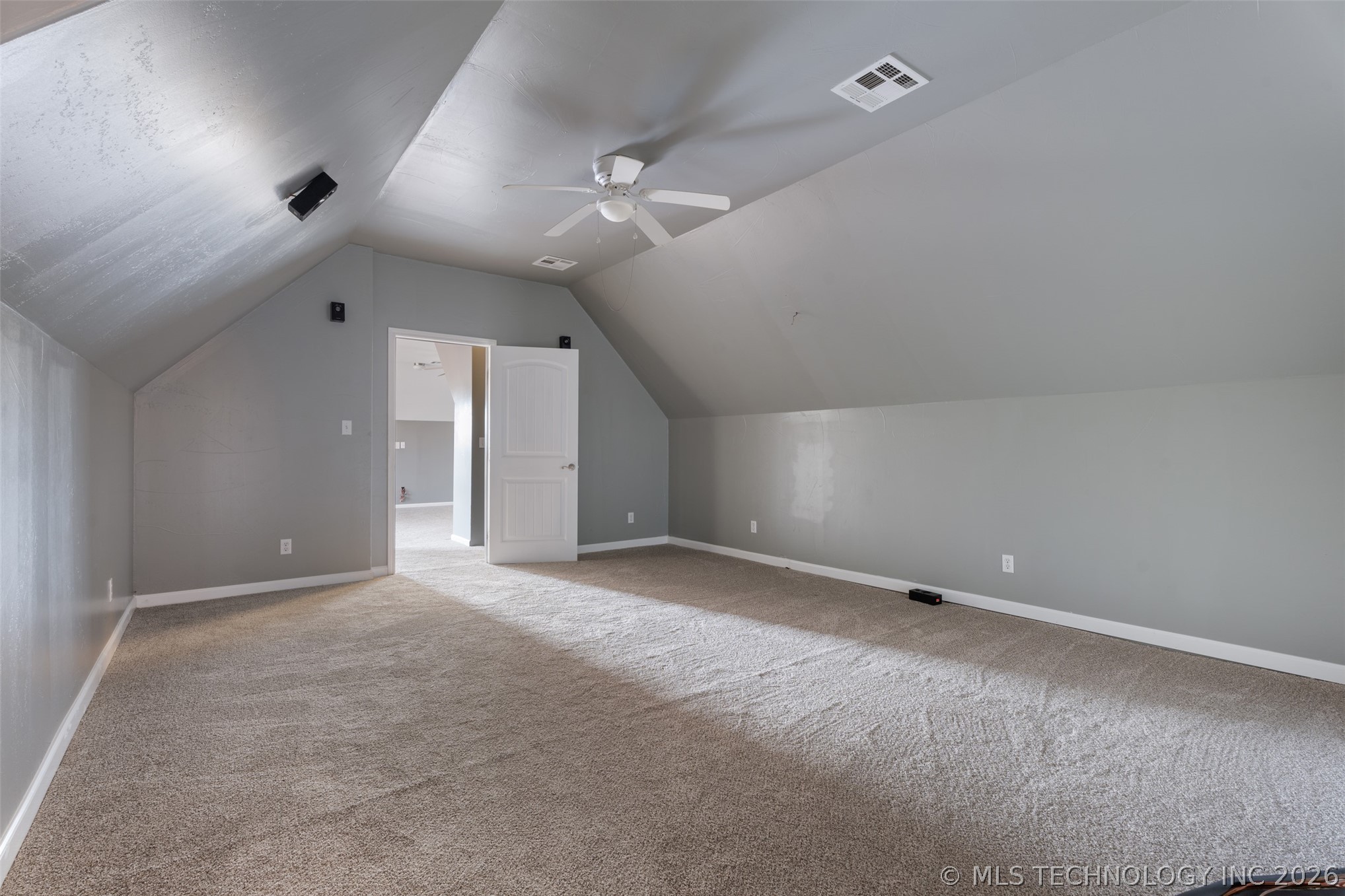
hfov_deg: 96.7
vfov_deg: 73.7
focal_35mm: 16
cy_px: 448
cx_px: 672
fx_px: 598
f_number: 9
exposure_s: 15
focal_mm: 16
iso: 200
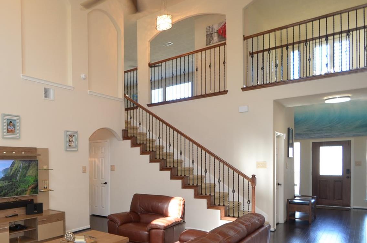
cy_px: 160
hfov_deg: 60.8
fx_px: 275
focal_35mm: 27
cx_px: 62
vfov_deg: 47.0
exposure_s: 1/50
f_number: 3.5
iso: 250
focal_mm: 10
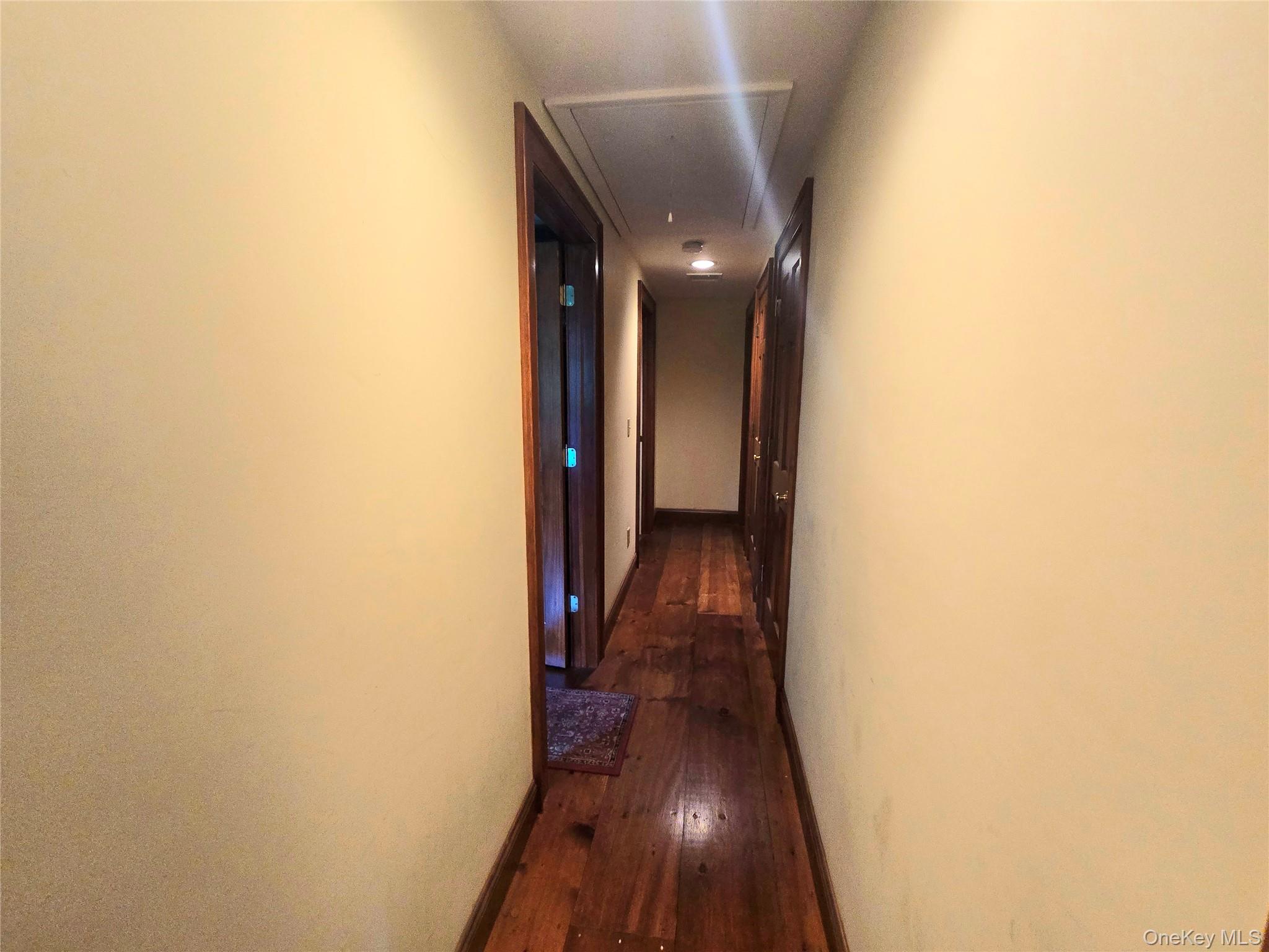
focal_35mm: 13
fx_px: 477
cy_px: 476
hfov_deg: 106.2
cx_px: 634
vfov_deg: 89.9
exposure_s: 1/60.2
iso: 320
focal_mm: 2.2
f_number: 2.2
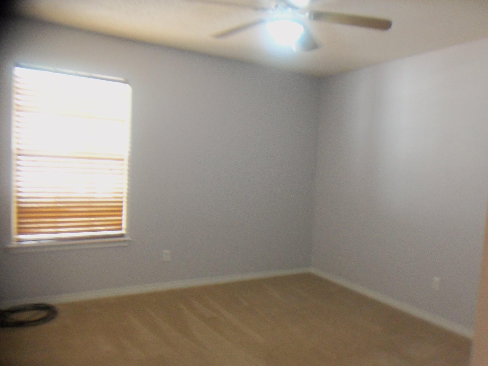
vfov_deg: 49.7
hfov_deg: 63.4
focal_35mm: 28
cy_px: 183
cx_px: 244
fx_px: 395
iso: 400
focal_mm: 5.1
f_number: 3.3
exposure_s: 1/10
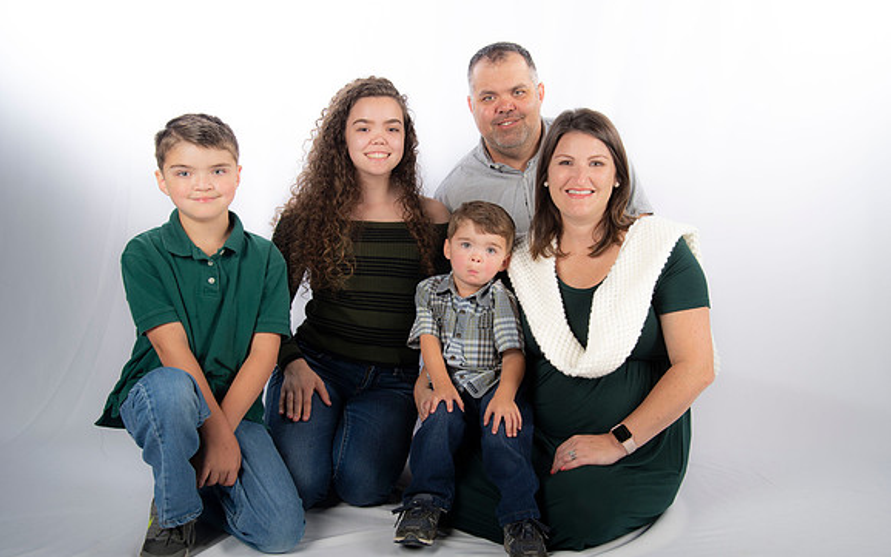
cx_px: 446
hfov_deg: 44.4
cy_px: 290
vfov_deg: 28.6
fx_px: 1093
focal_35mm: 45
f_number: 5.6
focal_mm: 44
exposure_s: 1/200
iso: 100
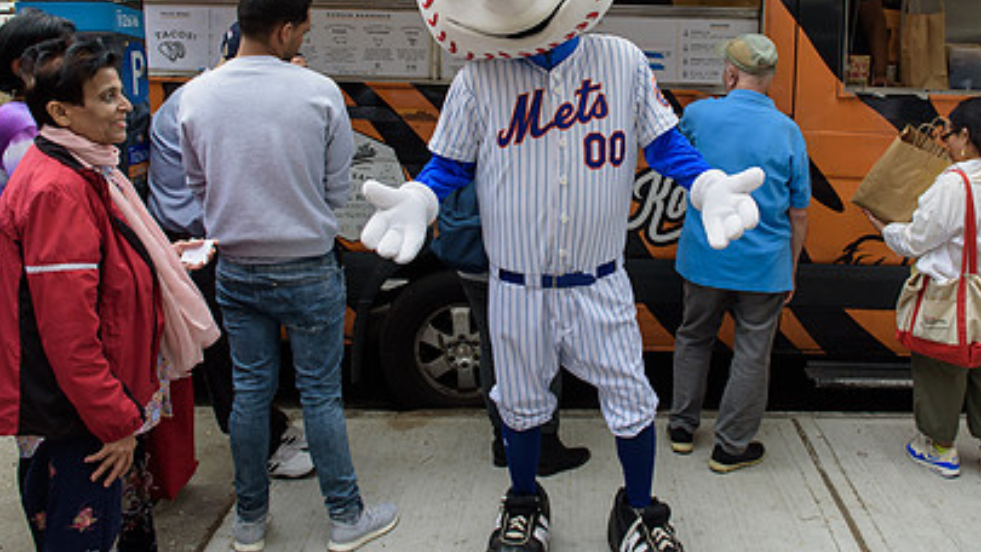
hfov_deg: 55.0
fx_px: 937
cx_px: 576
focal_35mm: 36
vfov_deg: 32.5
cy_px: 168
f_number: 4
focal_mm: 24
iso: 200
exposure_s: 1/250
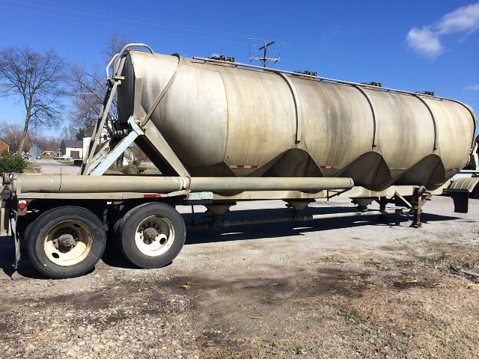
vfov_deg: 48.2
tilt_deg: -2.2
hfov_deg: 61.7
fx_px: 401
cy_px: 180
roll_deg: -0.3
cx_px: 240
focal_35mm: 29
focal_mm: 4.15
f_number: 2.2
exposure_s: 1/2793
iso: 32
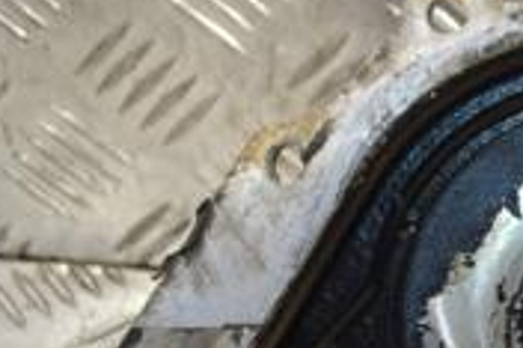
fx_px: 1930
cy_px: 122
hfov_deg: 14.6
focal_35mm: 133
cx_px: 728
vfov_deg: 10.3
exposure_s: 1/80
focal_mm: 26
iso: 400
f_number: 4.2
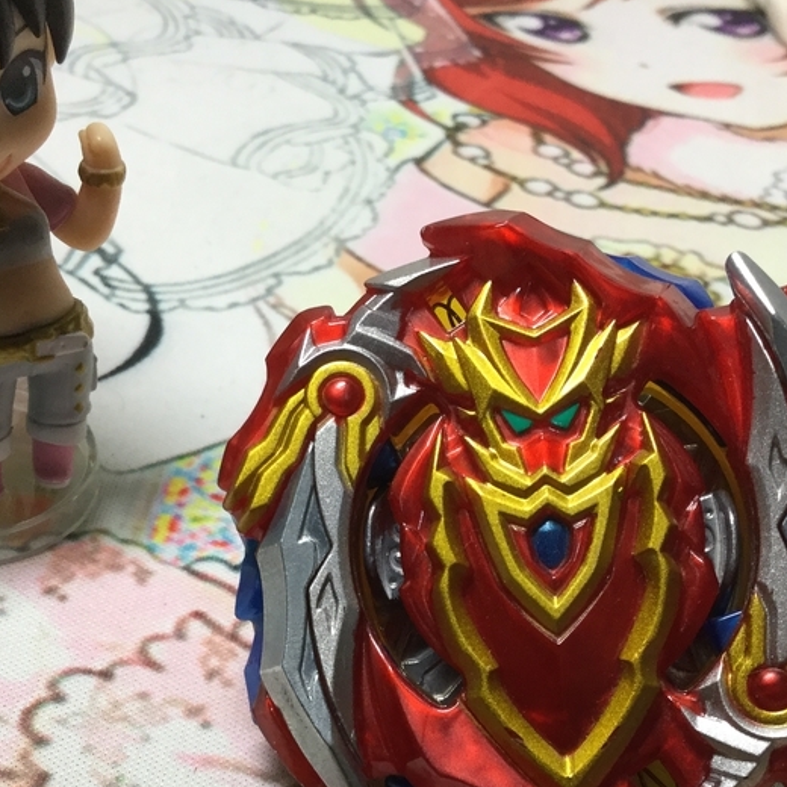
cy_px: 571
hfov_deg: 31.6
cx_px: 381
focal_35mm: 54
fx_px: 1389
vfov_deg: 31.2
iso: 32
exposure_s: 1/30
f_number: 2.4
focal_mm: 3.3
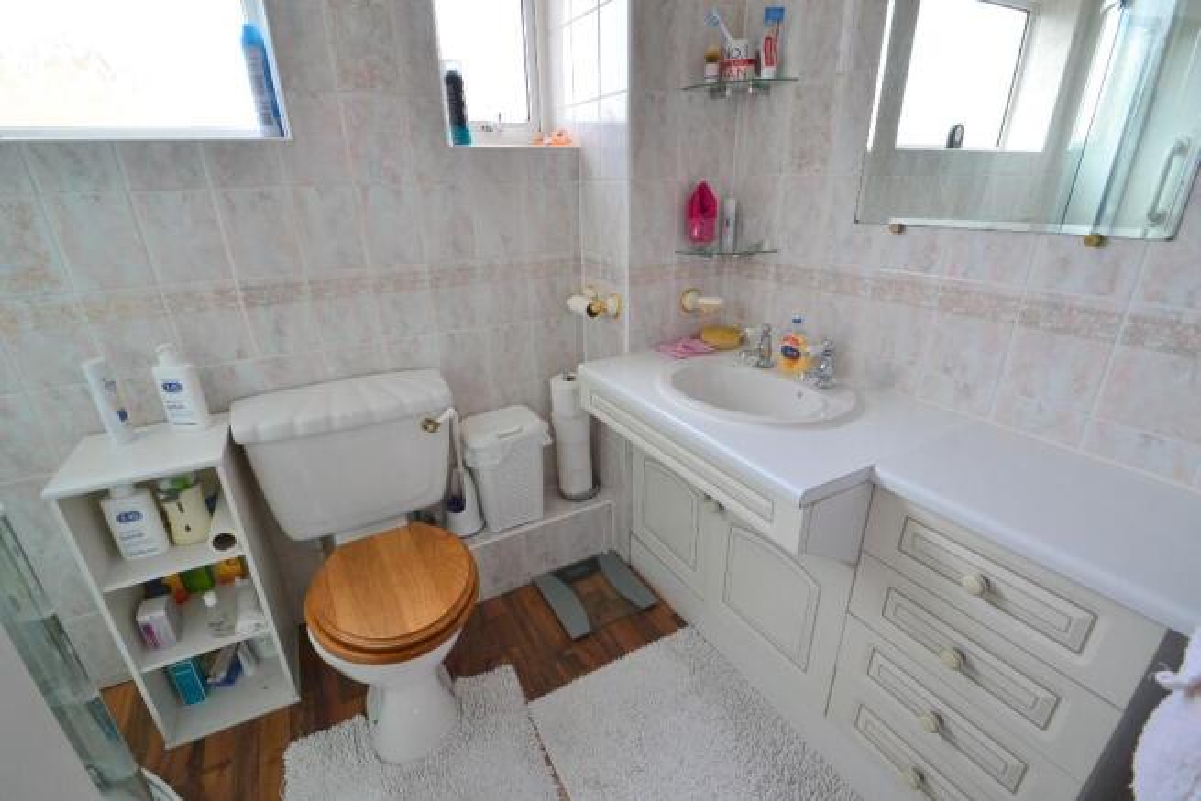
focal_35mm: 15
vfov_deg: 77.4
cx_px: 600
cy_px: 400
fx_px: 500
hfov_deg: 100.4
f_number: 8
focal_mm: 10
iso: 500
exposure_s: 1/60
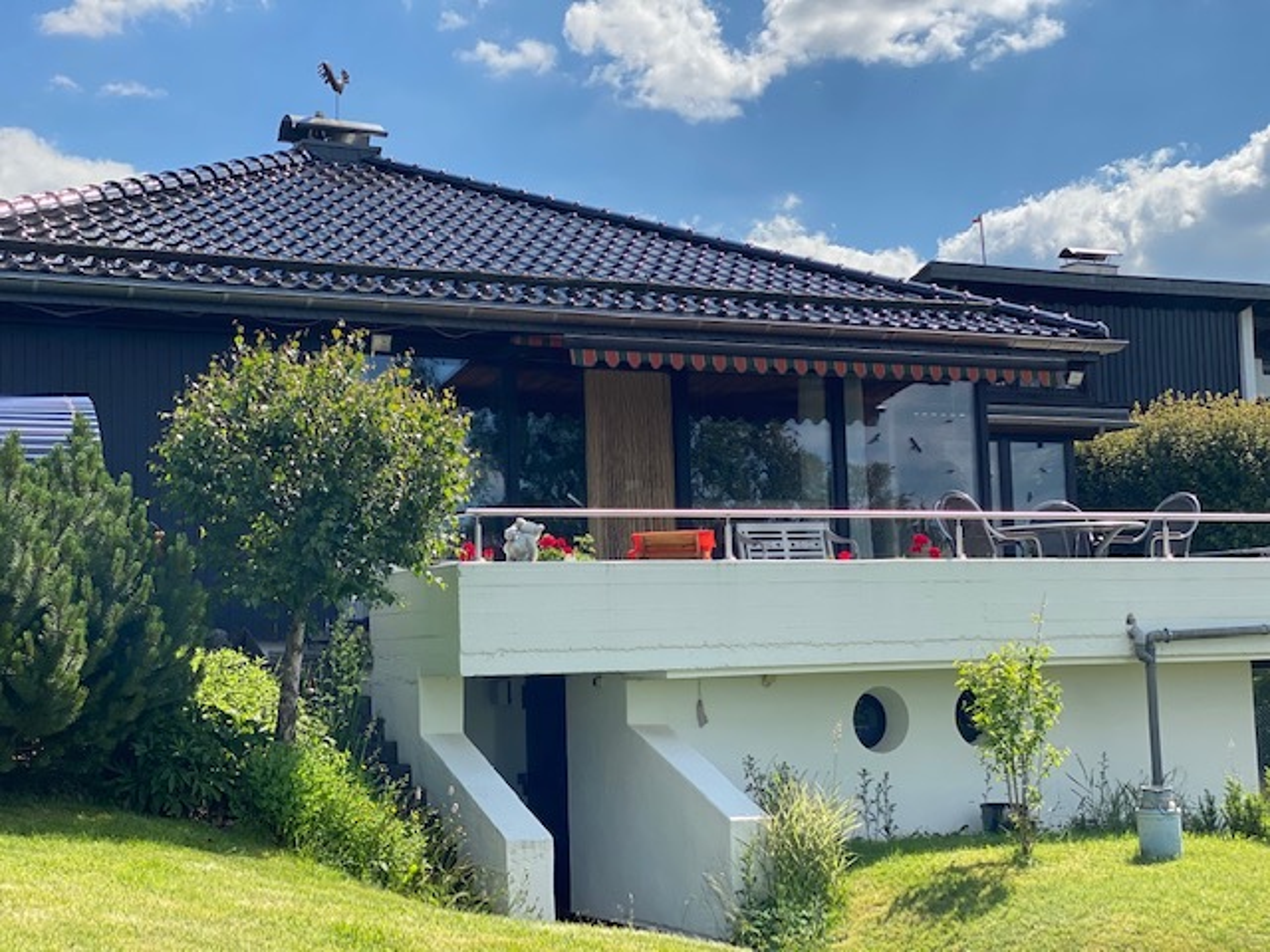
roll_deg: +0.9
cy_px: 476
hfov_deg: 36.8
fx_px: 1908
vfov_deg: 28.0
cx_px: 635
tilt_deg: +8.0
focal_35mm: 52
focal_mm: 6
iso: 20
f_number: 2
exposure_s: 1/1370
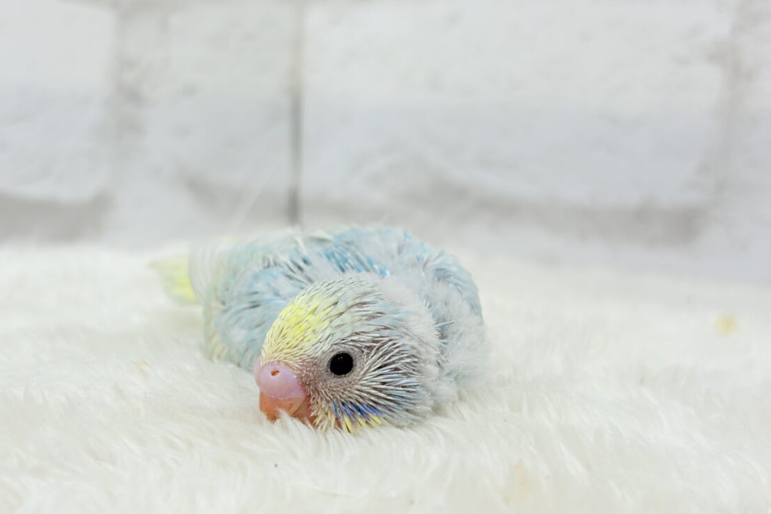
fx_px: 1263
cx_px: 351
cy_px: 263
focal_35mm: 59
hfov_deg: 33.9
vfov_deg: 23.0
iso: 50
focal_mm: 5.96
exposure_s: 1/100
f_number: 1.6
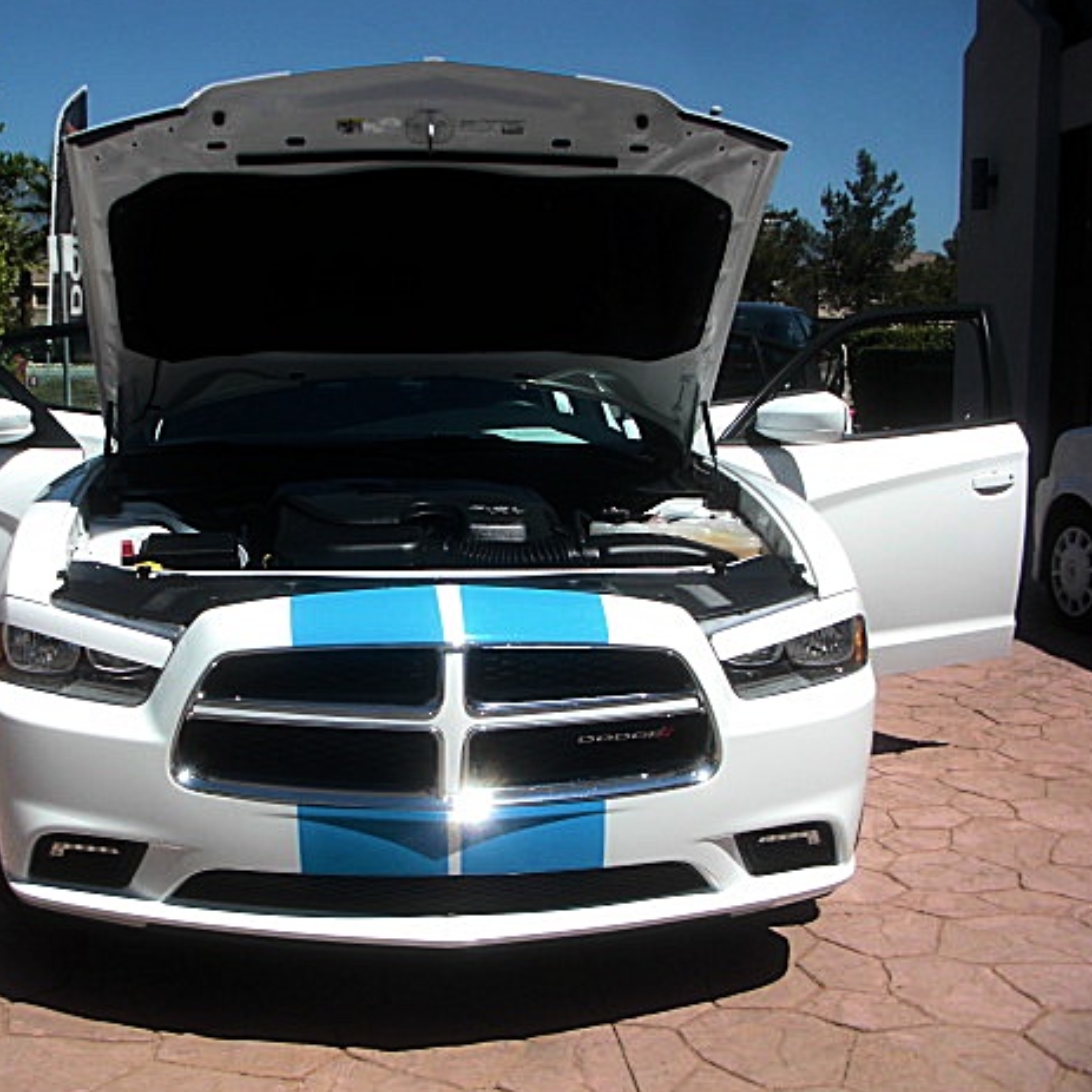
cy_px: 552
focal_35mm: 44
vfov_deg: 38.3
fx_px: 1570
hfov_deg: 38.0
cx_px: 392
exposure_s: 1/160
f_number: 7.9
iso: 50
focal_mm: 6.3
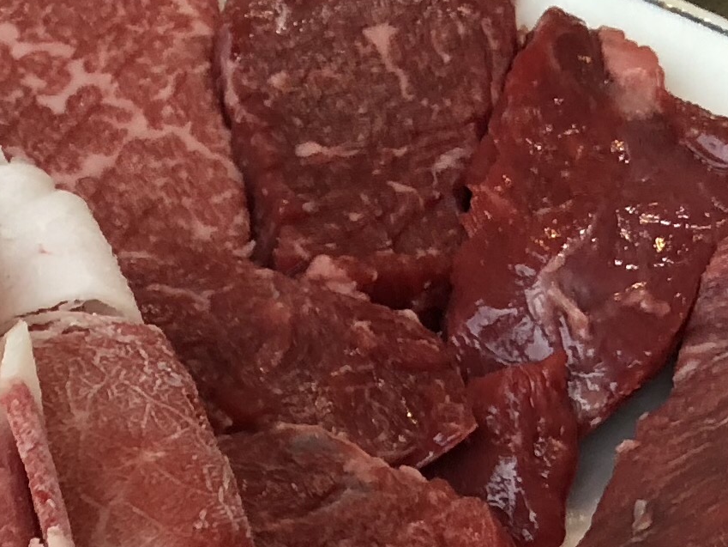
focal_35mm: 133
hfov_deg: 14.3
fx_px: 2797
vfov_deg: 10.5
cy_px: 972
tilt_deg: -48.5
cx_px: -171
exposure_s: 1/20
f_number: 1.8
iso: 40
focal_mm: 3.99
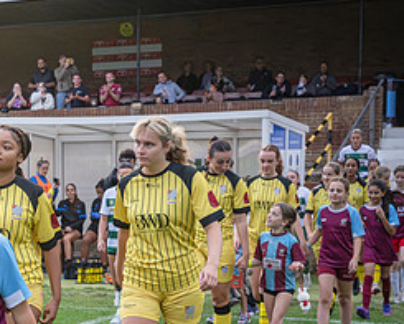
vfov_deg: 15.6
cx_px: 0
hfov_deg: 19.2
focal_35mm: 97
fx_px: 1160
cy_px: 304
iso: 2000
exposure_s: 1/1250
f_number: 5
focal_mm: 35
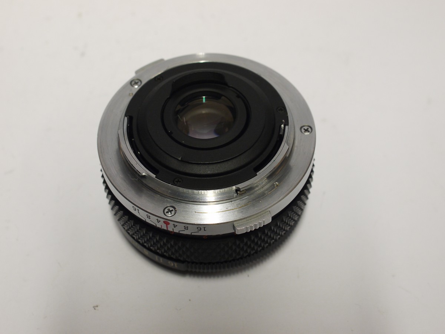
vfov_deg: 24.4
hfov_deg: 32.2
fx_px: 771
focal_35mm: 60
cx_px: 222
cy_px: 167
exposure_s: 1/20
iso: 400
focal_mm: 30
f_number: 6.3
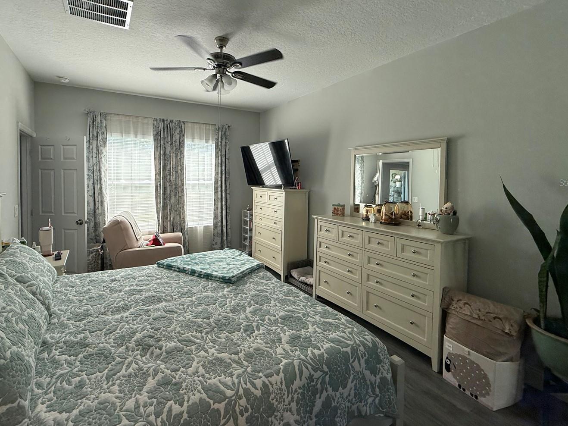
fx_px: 279
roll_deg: -1.4
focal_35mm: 17
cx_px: 255
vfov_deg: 74.3
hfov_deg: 90.7
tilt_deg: -1.2
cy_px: 182
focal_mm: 2.22
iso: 100
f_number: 2.2
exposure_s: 1/120
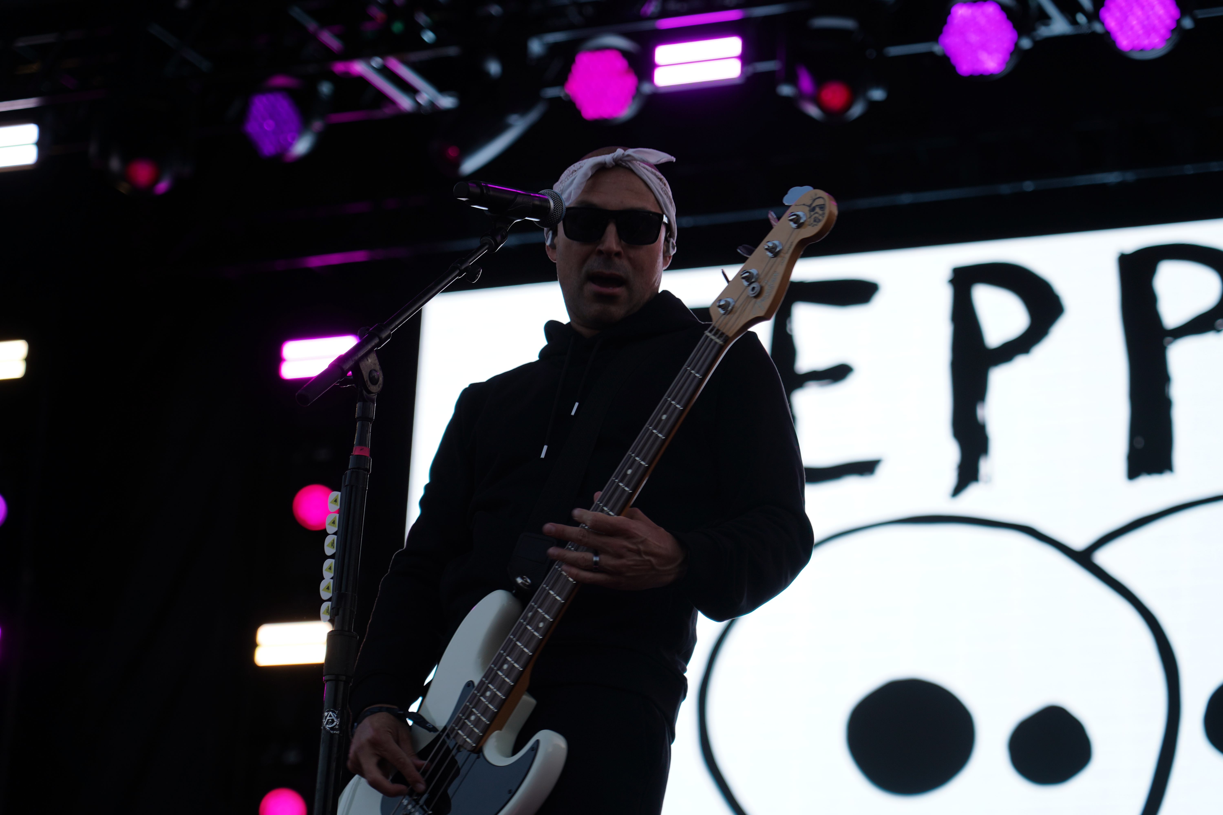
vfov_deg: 13.0
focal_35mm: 105
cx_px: 612
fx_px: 3567
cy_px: 408
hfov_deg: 19.5
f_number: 4.5
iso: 100
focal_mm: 105
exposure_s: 1/160
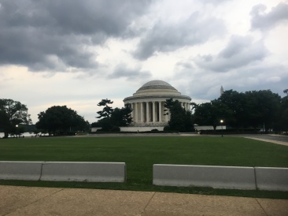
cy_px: 108
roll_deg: -2.6
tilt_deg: +3.5
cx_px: 144
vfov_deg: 48.2
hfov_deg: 61.7
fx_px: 241
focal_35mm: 29
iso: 32
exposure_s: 1/30
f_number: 2.2
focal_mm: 4.15
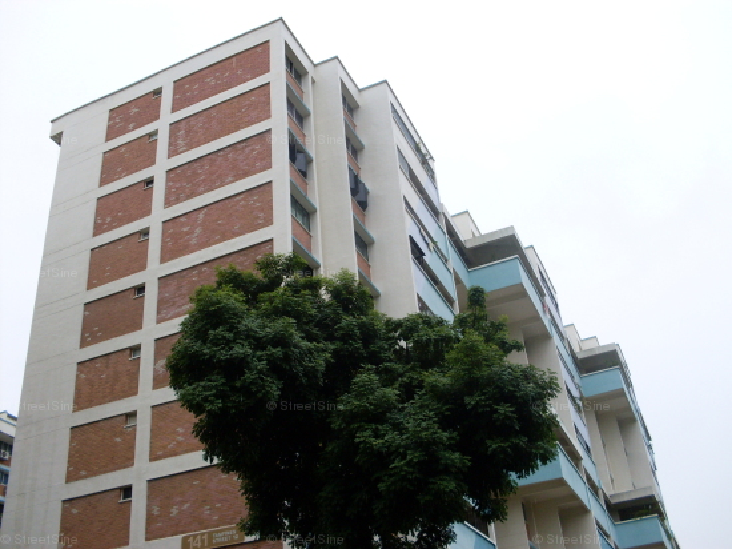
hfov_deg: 49.0
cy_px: 274
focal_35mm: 38
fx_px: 803
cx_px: 366
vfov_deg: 37.7
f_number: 2.8
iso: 80
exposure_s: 1/350
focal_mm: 6.3
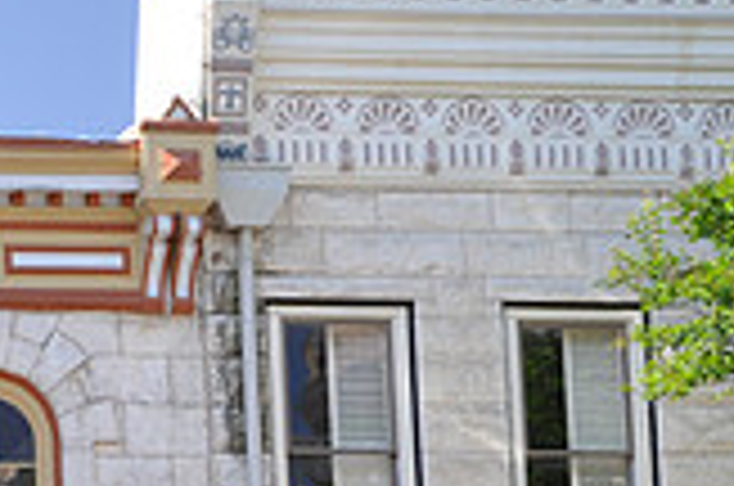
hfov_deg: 12.4
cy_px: 695
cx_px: -293
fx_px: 3256
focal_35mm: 160
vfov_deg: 8.4
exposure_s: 1/50
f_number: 7.1
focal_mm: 30
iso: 200
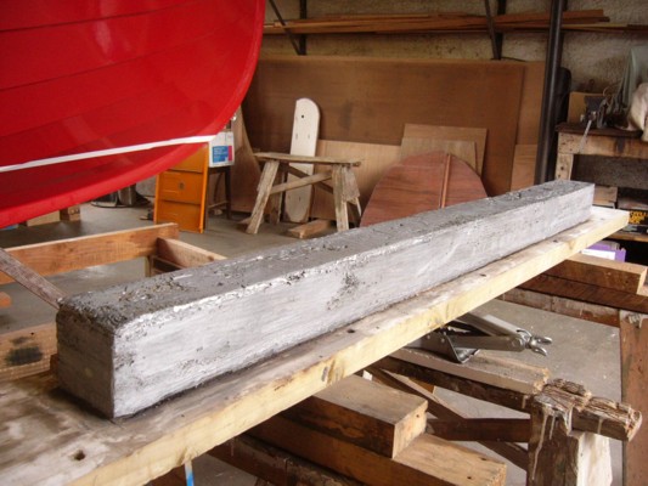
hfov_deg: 52.6
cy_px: 243
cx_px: 324
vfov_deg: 40.7
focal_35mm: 35
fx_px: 655
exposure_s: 1/25
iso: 100
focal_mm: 5.8
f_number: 2.8
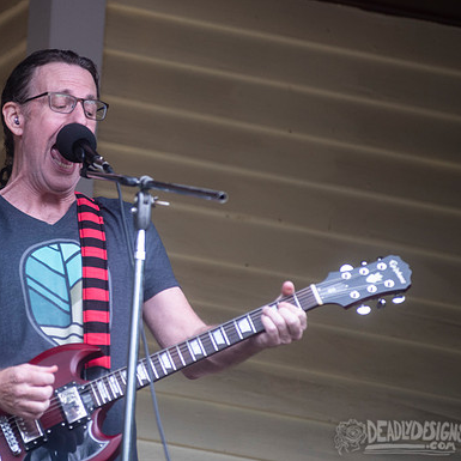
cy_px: 161
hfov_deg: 5.3
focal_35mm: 333
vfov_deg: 5.3
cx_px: 67
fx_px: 5017
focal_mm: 200
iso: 400
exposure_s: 1/250
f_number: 4
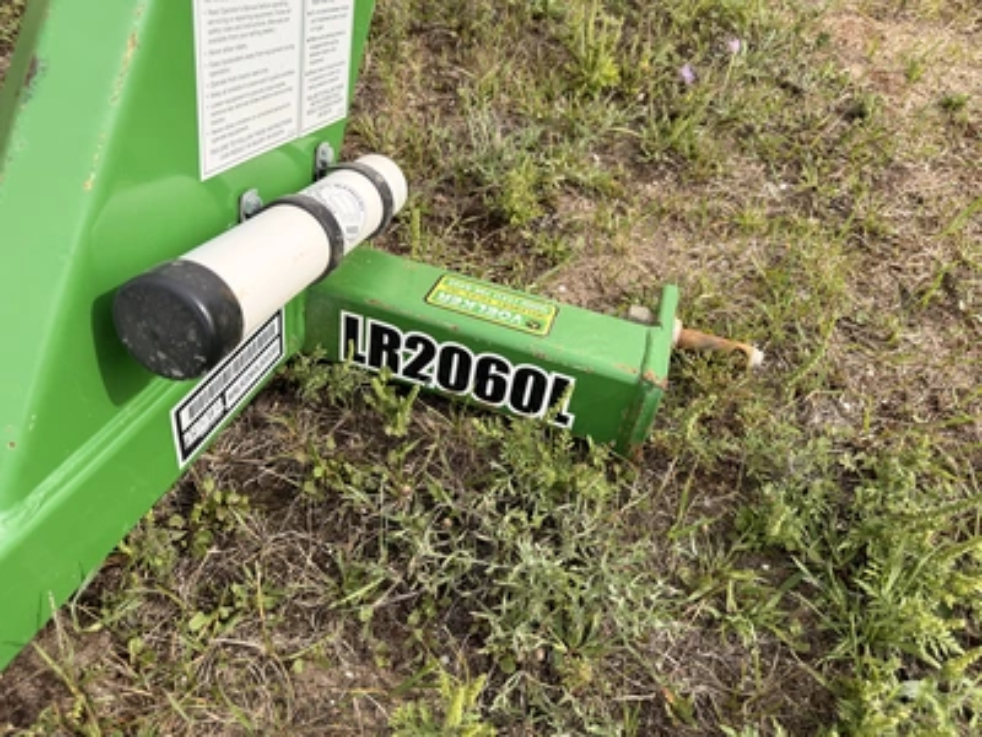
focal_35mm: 24
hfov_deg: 71.6
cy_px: 368
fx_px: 681
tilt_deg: -50.2
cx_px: 491
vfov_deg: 56.8
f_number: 1.78
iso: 100
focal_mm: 6.76
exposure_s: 1/2907
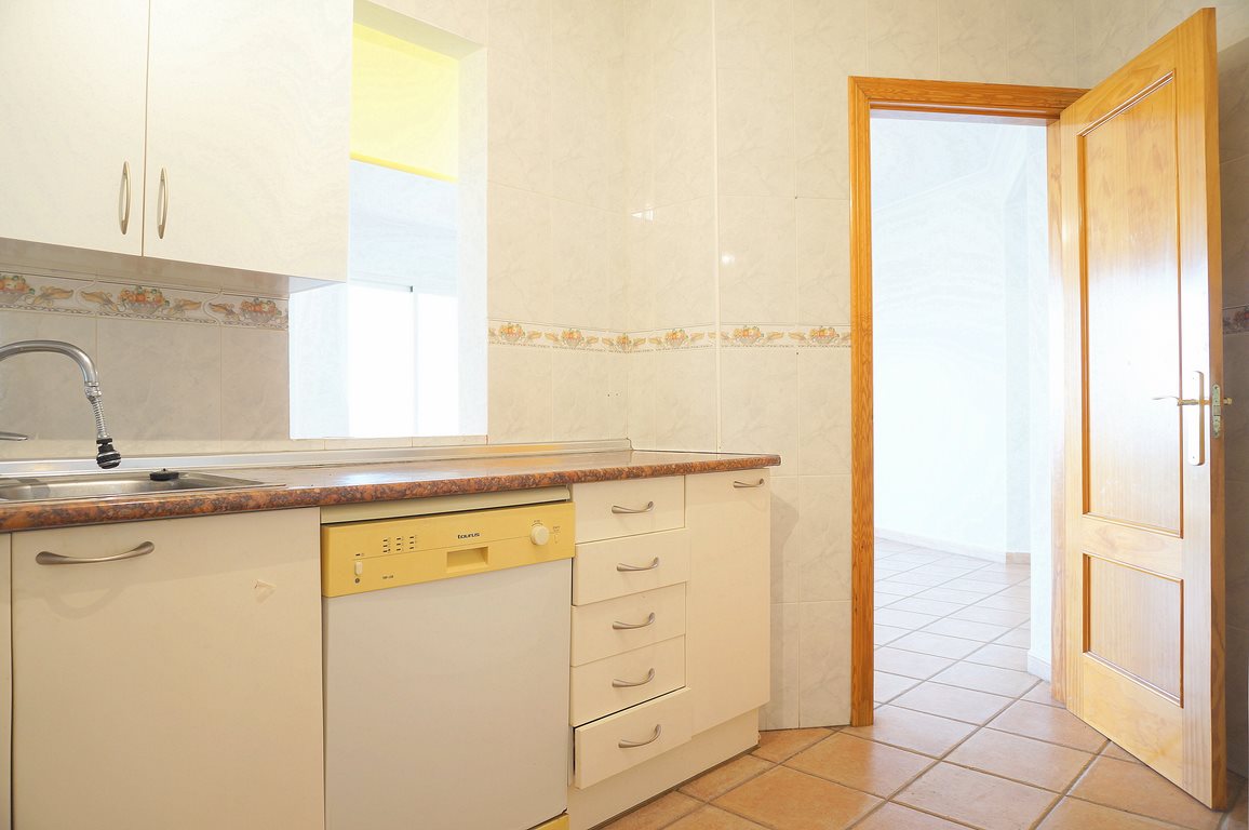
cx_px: 624
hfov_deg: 73.8
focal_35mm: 24
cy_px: 415
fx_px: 832
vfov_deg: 53.0
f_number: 3.5
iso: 200
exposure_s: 1/8
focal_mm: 16
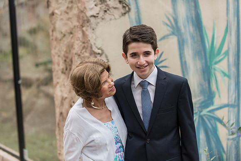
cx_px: 120
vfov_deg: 14.4
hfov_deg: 21.5
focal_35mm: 95
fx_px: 636
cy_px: 80
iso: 400
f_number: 3.2
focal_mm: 95
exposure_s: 1/1250
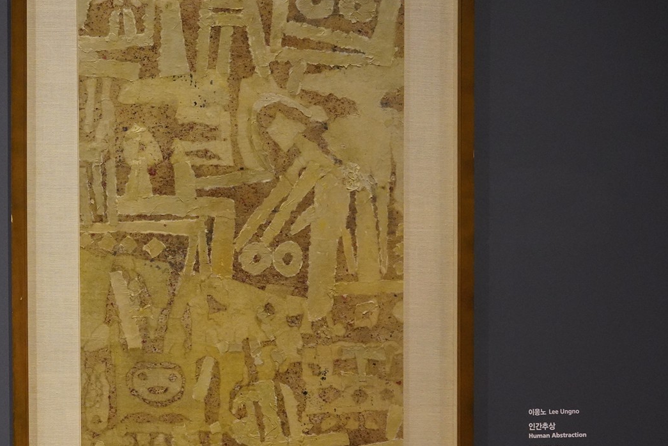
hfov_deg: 28.5
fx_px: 1243
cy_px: 292
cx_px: 29
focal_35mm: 67
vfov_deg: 20.3
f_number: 8
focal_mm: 35
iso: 6400
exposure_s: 1/100
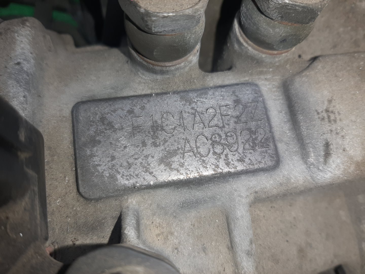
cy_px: 137
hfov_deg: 67.3
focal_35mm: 26
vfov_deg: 53.1
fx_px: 274
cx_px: 182
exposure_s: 1/100
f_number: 1.7
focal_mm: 3.93
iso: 57
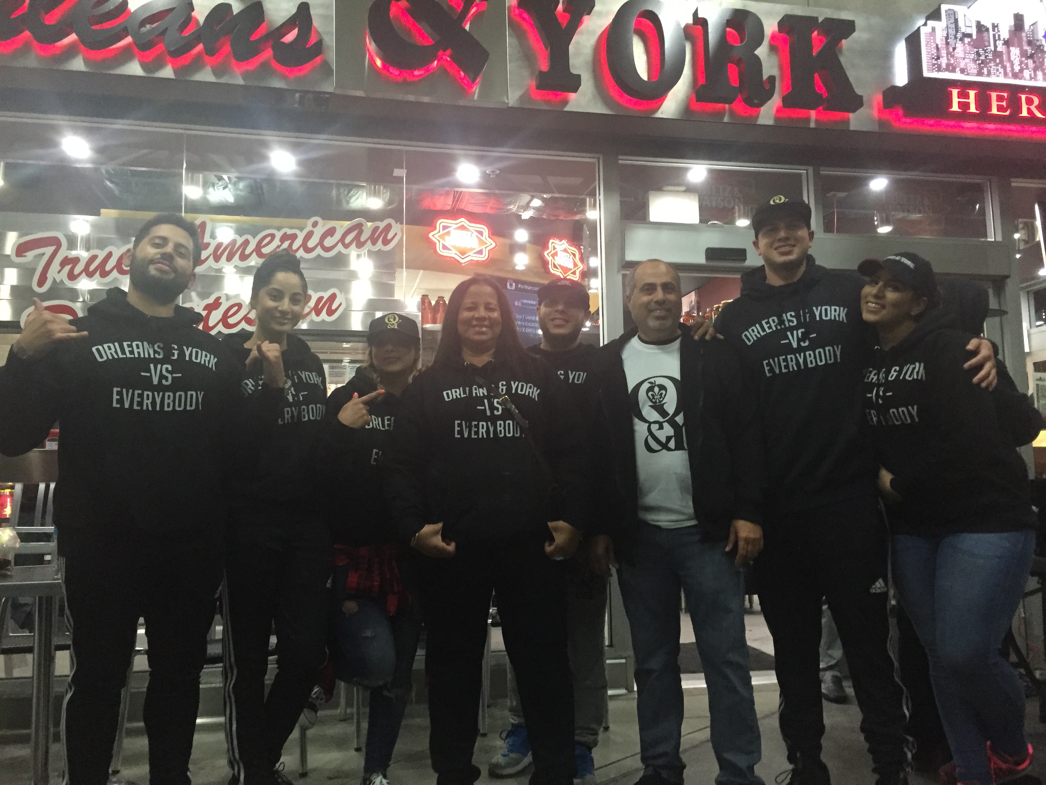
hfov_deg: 61.7
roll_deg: +0.1
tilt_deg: +8.7
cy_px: 392
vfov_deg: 48.2
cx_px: 523
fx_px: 876
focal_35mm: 29
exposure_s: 1/30
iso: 250
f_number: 2.2
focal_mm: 4.15
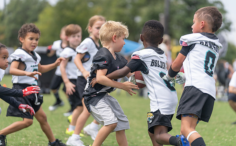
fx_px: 859
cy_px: 66
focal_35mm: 134
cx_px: 121
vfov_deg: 9.7
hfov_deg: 15.6
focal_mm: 128
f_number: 2.8
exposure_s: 1/1250
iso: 125
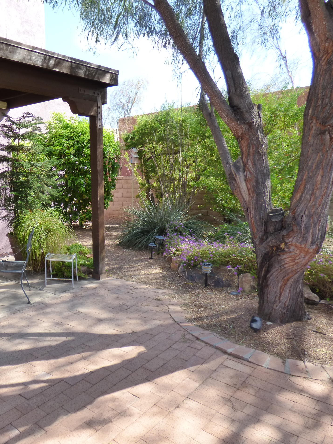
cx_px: 74
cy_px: 221
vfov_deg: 65.3
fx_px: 346
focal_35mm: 27
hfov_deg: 48.9
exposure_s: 1/400
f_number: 2.8
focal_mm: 3.58
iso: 200
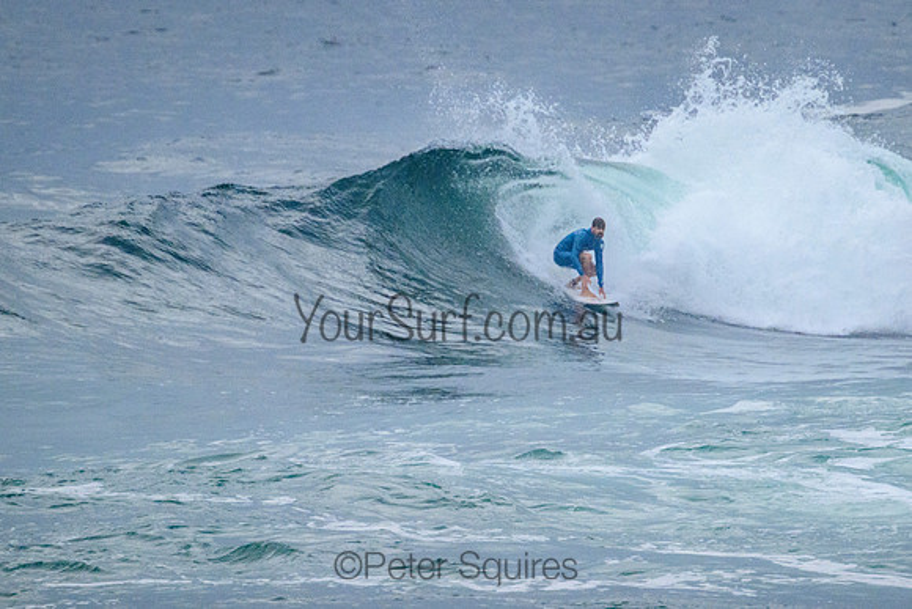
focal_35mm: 1100
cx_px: 587
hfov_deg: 1.9
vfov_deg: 1.3
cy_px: 279
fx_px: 27864
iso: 3200
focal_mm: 800
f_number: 11
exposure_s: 1/2000
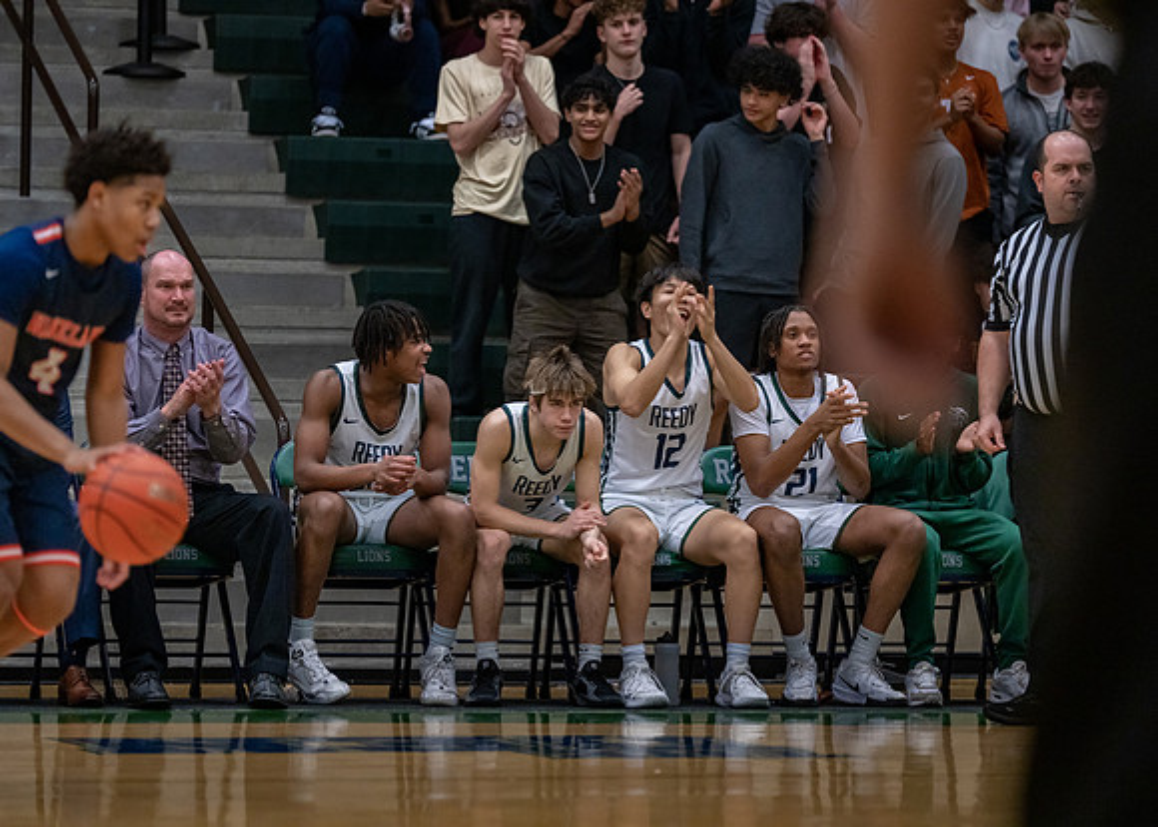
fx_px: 6064
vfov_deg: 7.8
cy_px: 414
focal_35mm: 184
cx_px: 579
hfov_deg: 10.9
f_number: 2.8
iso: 3200
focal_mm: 176
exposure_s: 1/1000
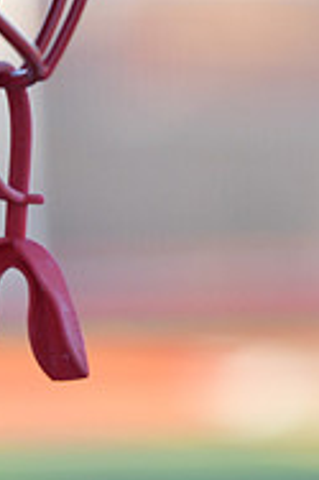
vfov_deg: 3.5
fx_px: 7803
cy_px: 214
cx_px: -32
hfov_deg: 2.3
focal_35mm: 586
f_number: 5.6
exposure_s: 1/3200
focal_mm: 190
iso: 2500
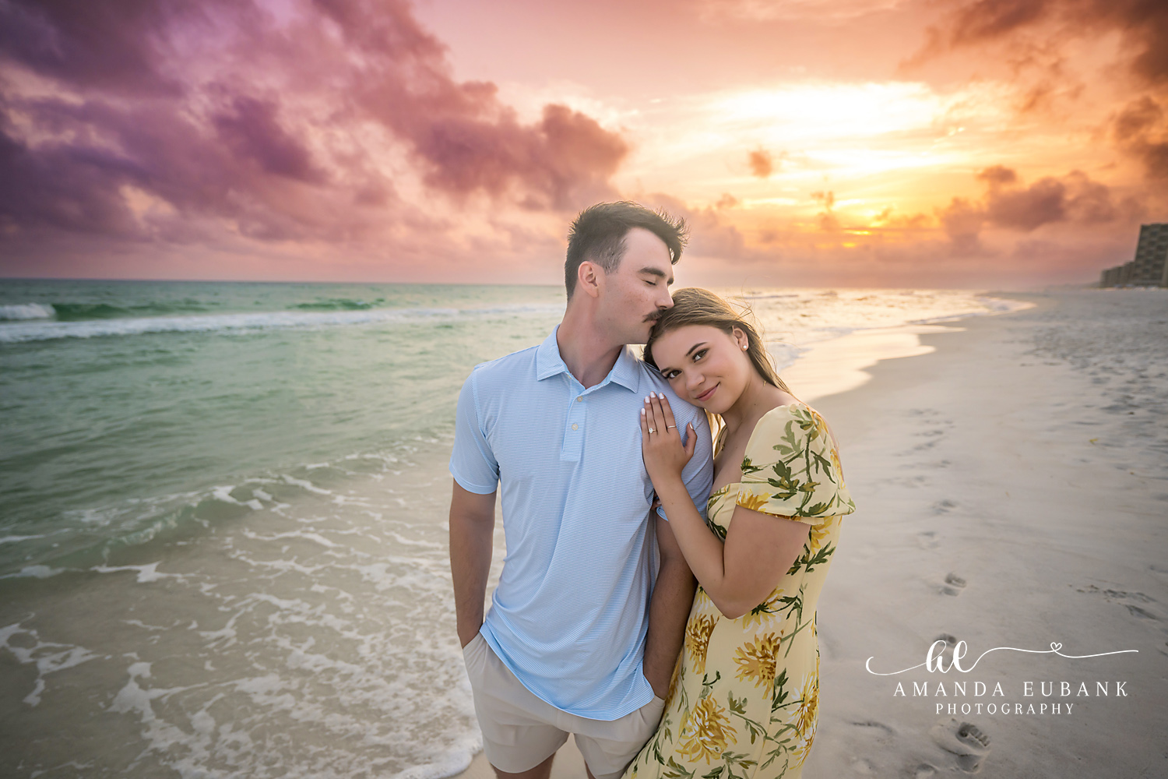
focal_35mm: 17
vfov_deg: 70.4
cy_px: 390
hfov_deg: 93.3
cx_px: 584
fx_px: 552
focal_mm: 17
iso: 400
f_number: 2.8
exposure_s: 1/1000
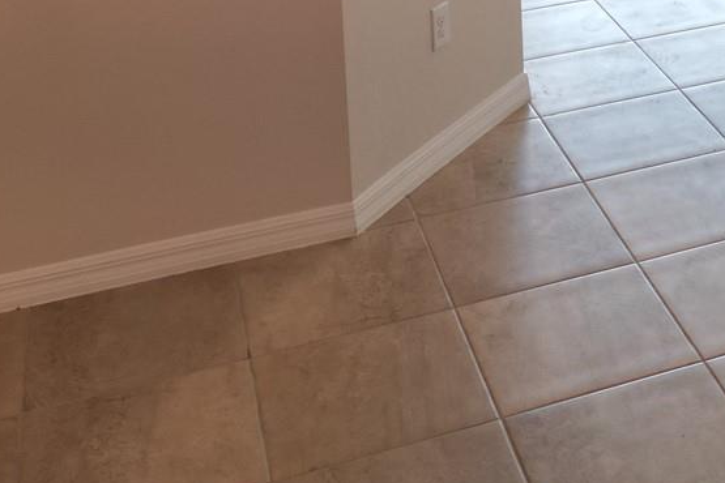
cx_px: 779
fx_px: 1450
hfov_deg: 26.1
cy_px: -282
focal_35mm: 72
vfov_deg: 16.8
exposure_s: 1/40
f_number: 1.7
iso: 100
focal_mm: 6.72
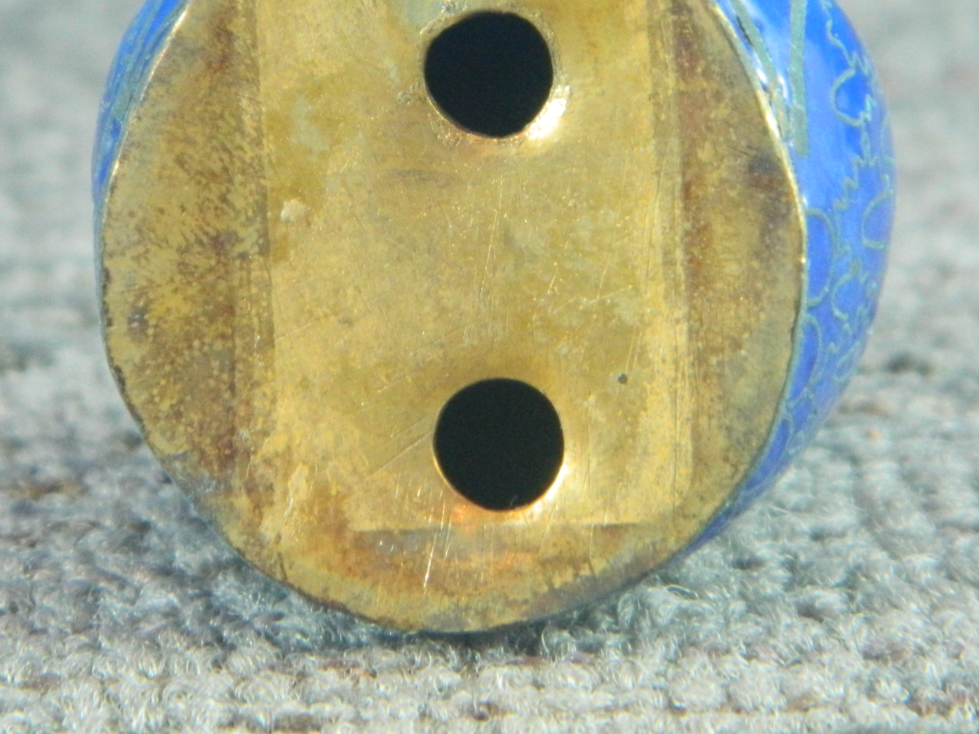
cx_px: 388
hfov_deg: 7.3
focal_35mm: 272
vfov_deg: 5.5
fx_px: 7693
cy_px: 93
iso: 400
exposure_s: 1/8
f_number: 4.9
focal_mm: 27
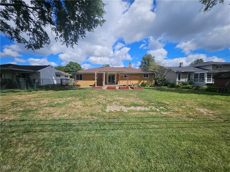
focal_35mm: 13
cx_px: 115
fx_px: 86
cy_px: 86
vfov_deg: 89.9
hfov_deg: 106.2
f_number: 2.2
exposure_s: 1/1809
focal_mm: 1.74
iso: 32
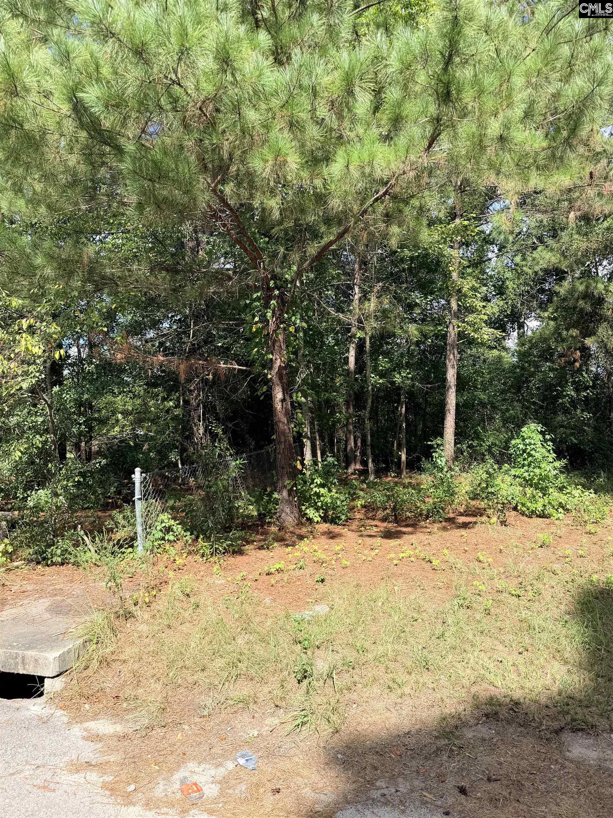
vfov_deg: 71.6
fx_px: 567
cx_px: 306
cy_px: 409
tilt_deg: +2.0
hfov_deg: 56.8
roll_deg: +1.5
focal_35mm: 24
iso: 80
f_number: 1.78
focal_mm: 6.76
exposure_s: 1/1653
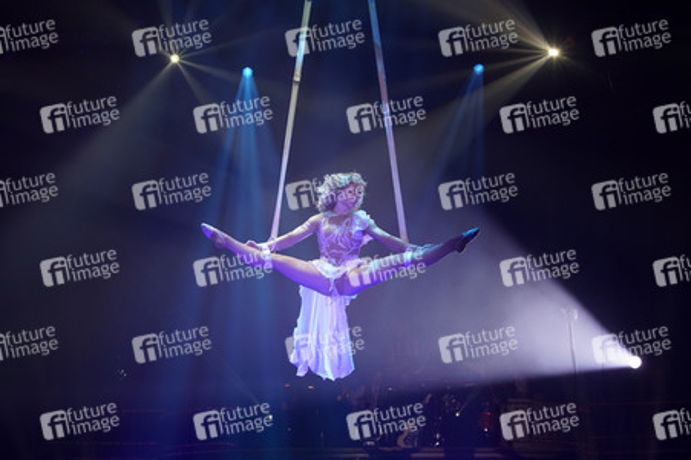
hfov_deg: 28.9
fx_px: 1343
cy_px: 230
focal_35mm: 70
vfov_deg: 19.4
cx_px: 346
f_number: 5.6
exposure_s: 1/320
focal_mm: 70
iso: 1600
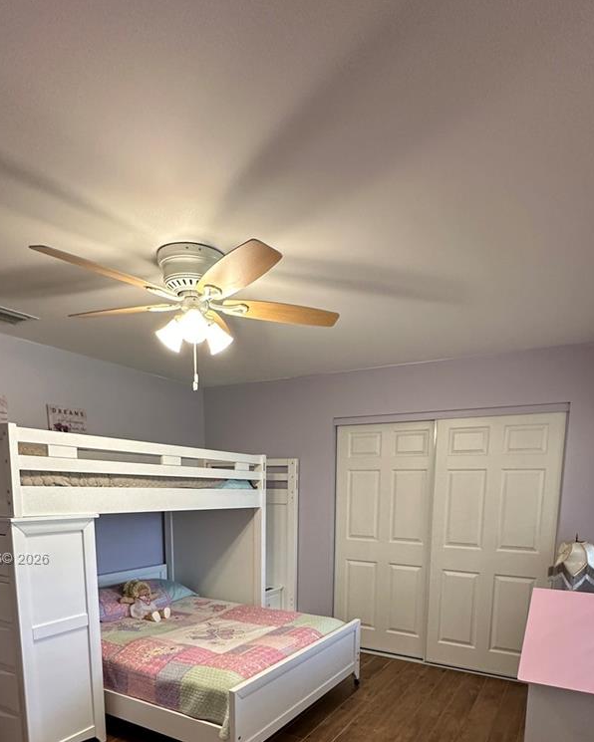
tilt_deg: -7.3
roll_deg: -1.4
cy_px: 560
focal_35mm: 22
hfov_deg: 63.1
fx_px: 483
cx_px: 312
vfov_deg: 69.9
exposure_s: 1/60
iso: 250
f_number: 2.2
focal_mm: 2.22
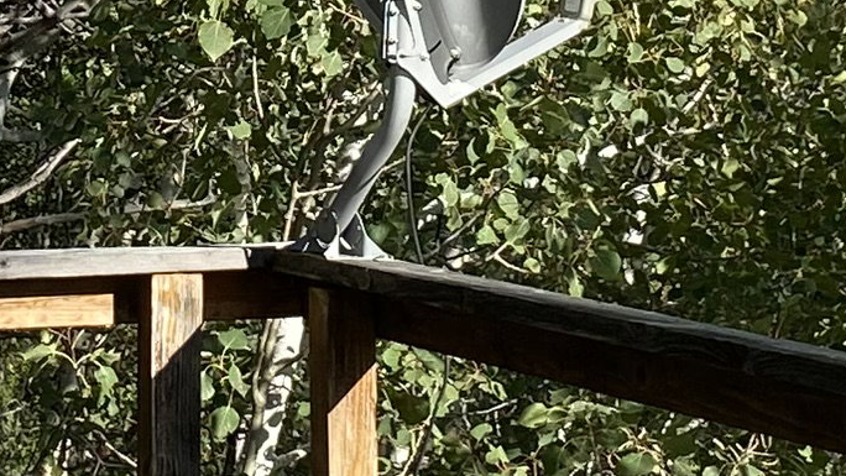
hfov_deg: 12.9
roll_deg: +0.6
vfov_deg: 7.1
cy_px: -282
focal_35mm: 167
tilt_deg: +2.2
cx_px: 251
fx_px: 3747
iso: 32
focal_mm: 4.25
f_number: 1.8
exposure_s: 1/1330
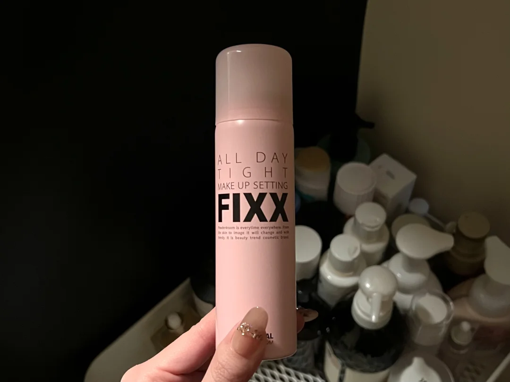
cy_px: 191
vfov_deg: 53.1
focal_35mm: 26
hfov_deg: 67.3
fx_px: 383
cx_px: 255
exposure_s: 1/30
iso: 800
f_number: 1.5
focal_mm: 5.7
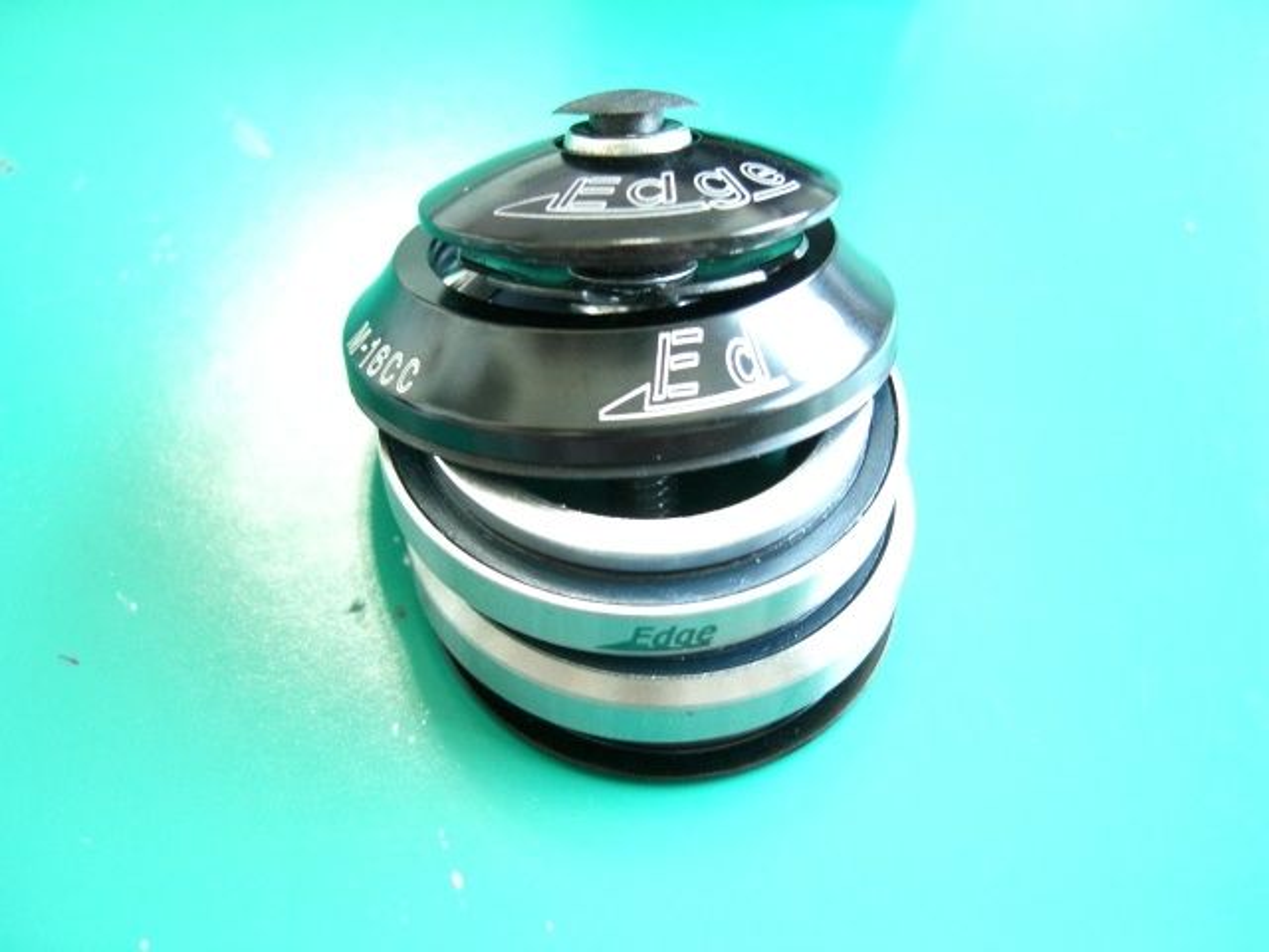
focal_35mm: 38
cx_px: 634
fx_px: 1393
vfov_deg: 37.7
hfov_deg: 49.0
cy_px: 476
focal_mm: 7.9
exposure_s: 1/25
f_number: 2.8
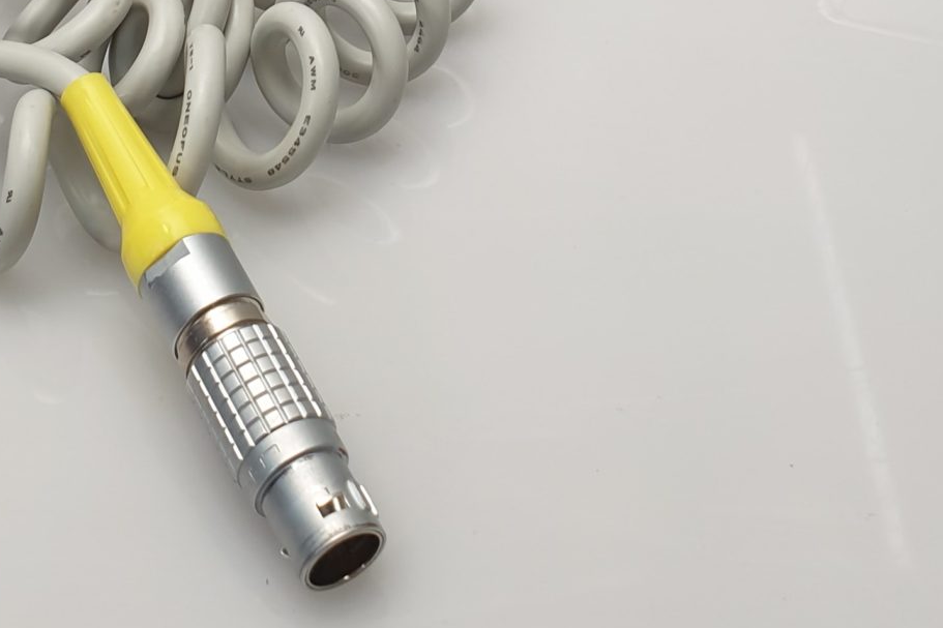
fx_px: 1990
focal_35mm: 76
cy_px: -276
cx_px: 432
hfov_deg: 26.6
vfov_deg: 16.5
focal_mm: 4.3
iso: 64
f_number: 2.4
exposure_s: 1/50
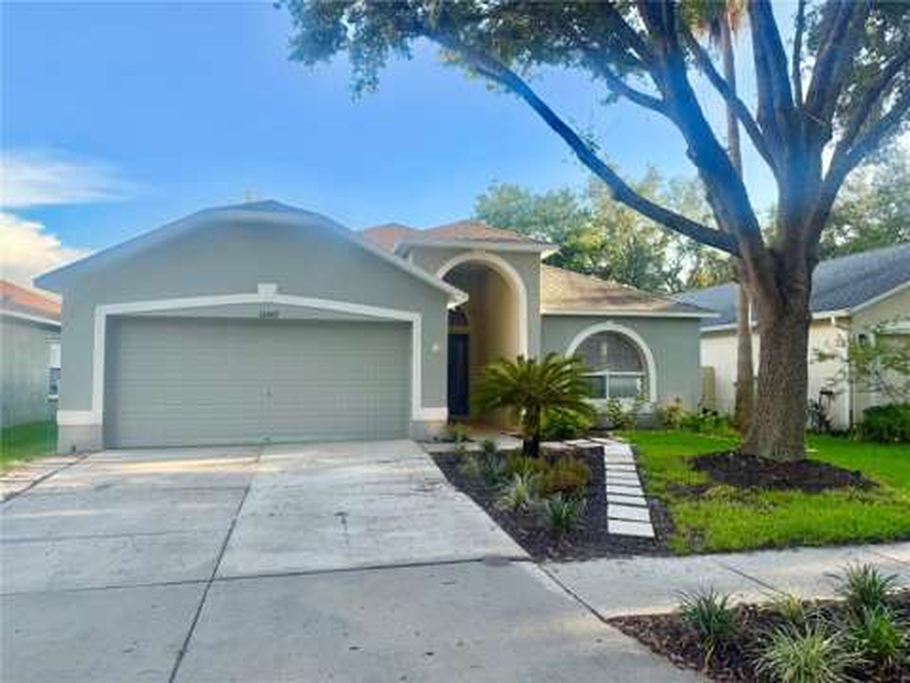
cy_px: 342
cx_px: 455
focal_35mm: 24
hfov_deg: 71.6
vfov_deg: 56.8
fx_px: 631
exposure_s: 1/1139
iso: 80
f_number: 1.78
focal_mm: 6.76
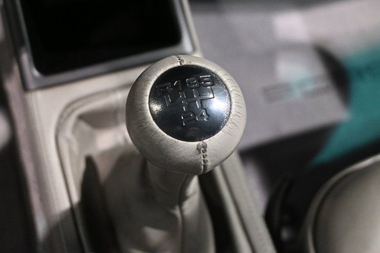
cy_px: 126
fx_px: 499
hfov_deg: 41.7
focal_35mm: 47
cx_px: 190
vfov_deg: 28.5
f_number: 5
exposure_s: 1/60
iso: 4500
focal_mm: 31.5
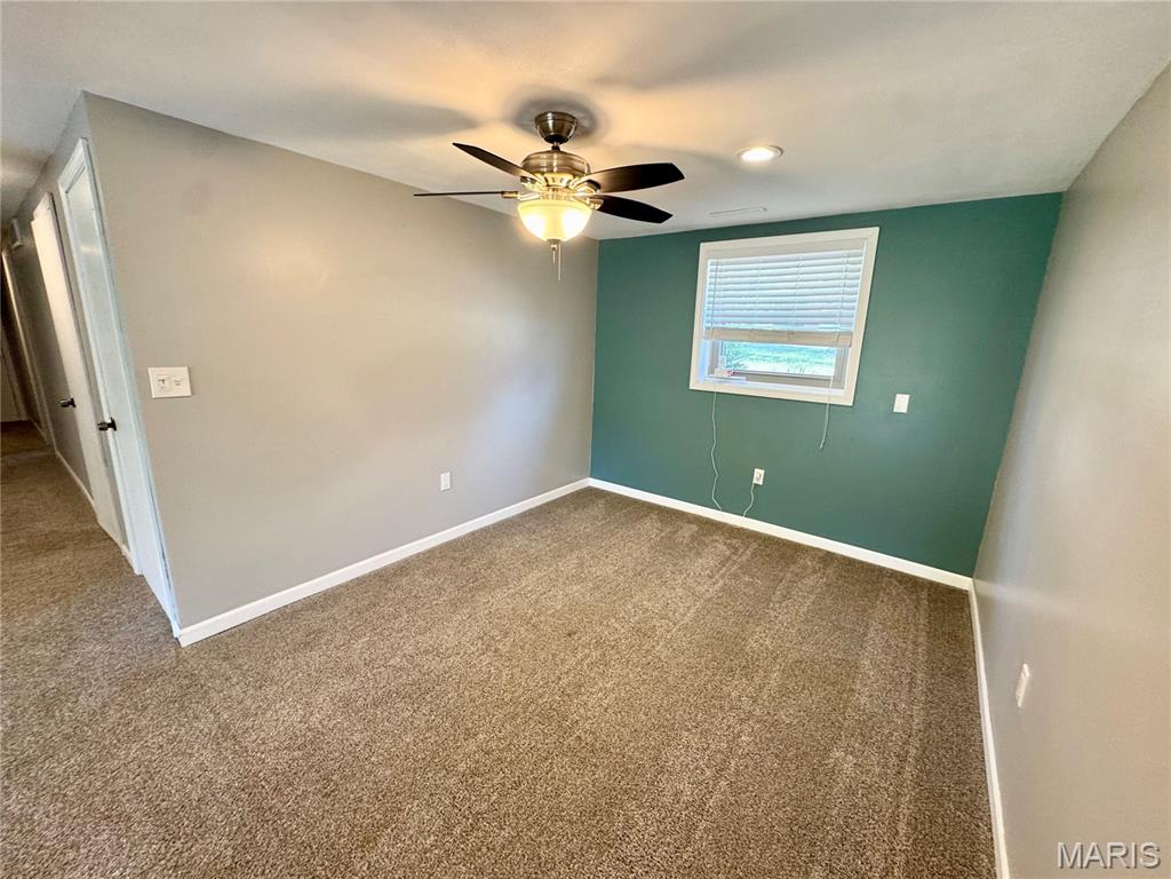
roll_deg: -1.4
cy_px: 440
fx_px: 474
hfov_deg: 102.1
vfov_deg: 85.7
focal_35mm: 14
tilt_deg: -12.8
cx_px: 586
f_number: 2.2
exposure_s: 1/60
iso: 200
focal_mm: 2.22
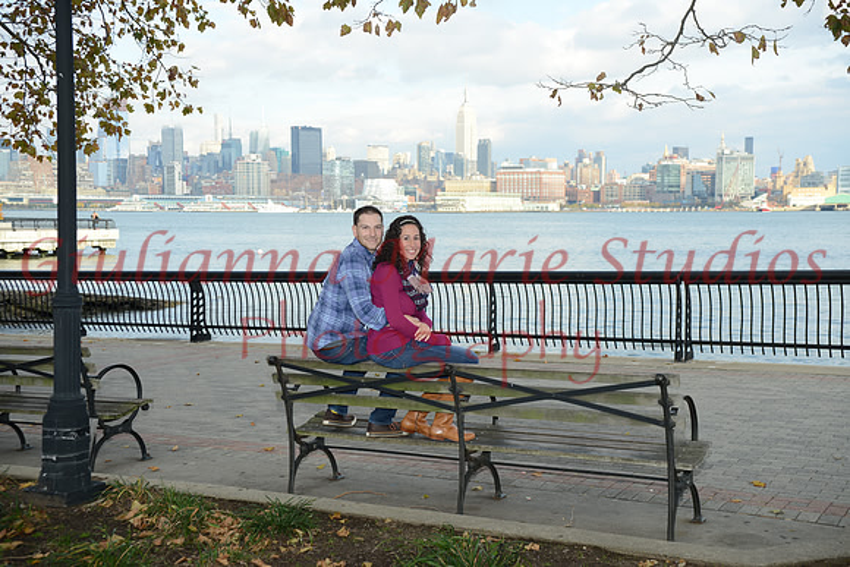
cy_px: 284
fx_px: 1063
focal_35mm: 45
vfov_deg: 29.9
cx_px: 425
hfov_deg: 43.6
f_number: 7.1
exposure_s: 1/250
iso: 250
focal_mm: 45
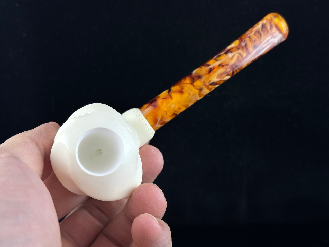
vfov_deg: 30.3
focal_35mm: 48
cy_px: 124
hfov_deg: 39.7
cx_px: 164
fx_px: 456
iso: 64
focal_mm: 6.86
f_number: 1.78
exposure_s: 1/555
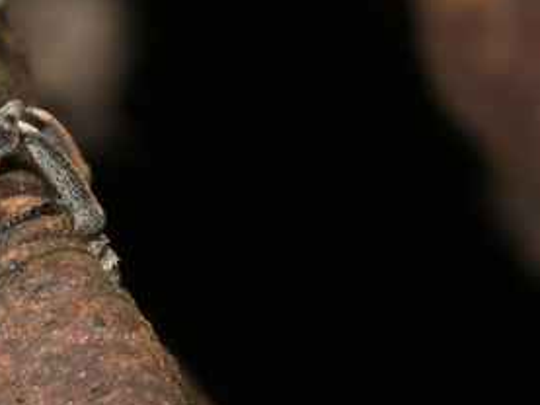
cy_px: 274
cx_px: 47
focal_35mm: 286
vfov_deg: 5.2
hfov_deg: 6.9
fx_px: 4463
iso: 200
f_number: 20
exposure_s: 1/160
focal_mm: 100
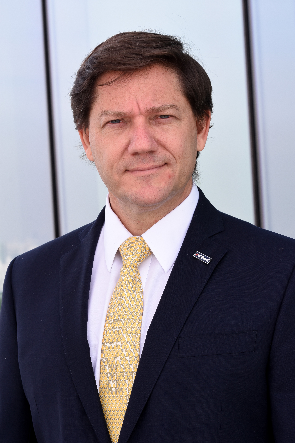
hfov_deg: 10.6
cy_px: 222
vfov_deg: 15.9
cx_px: 148
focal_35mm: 129
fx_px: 1586
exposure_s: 1/160
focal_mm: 86
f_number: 9
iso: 400
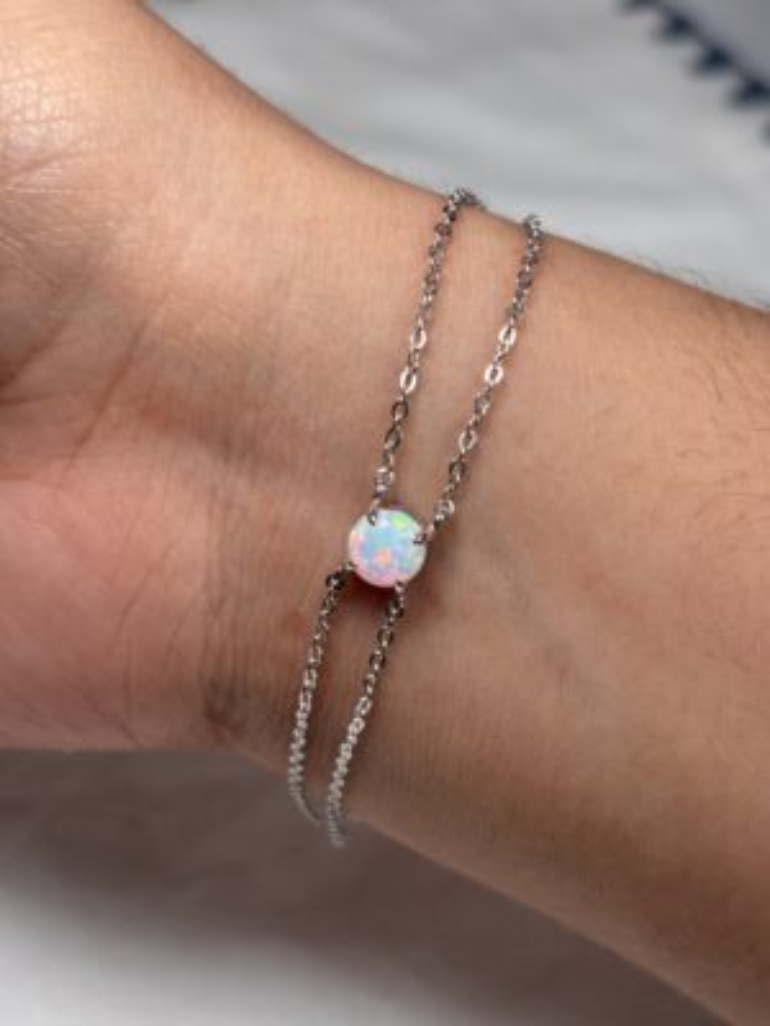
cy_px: 513
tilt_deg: -45.8
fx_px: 1542
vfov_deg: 36.8
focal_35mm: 52
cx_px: 385
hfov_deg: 28.0
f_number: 1.6
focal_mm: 5.96
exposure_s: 1/183
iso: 32
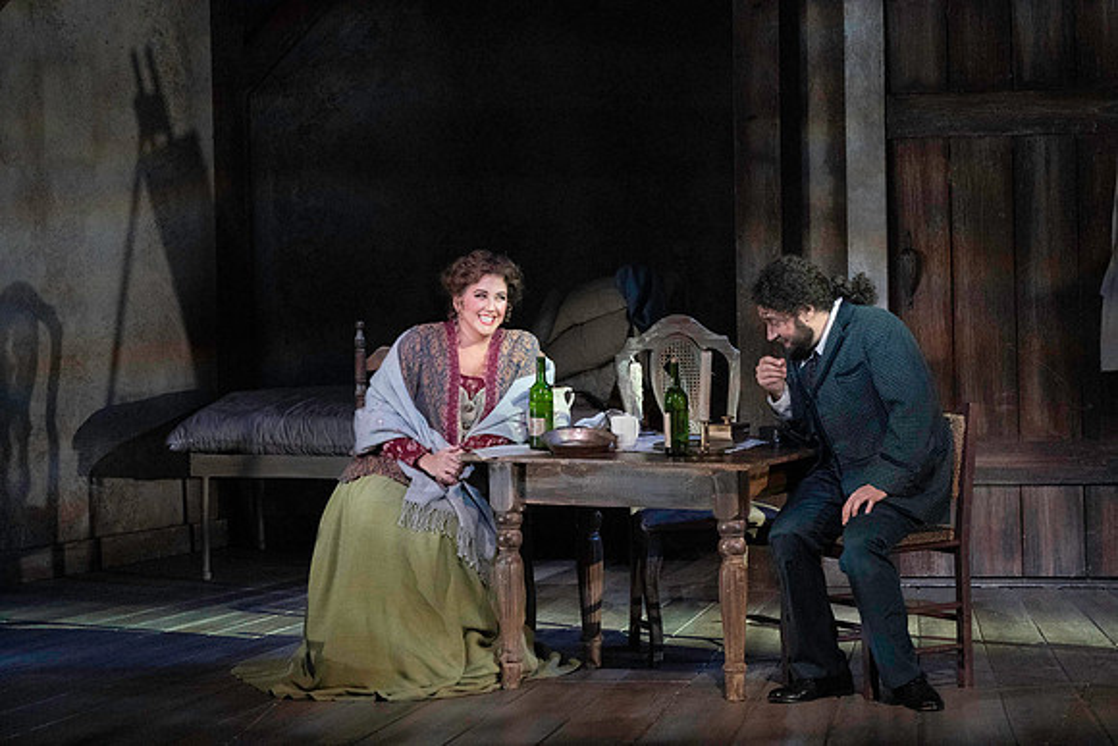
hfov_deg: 5.6
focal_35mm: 367
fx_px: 11400
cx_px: 559
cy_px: 373
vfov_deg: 3.7
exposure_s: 1/320
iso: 16000
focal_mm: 367
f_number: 10
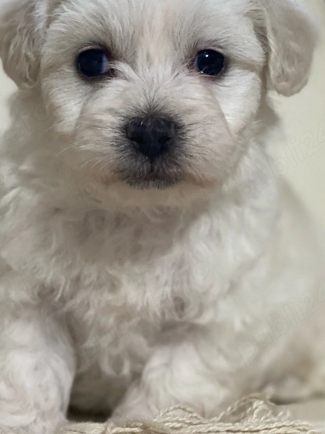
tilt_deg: -7.2
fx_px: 1227
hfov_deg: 15.1
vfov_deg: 20.0
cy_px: 175
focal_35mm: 98
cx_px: 184
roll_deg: -0.3
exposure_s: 1/40
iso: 320
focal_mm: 6
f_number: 2
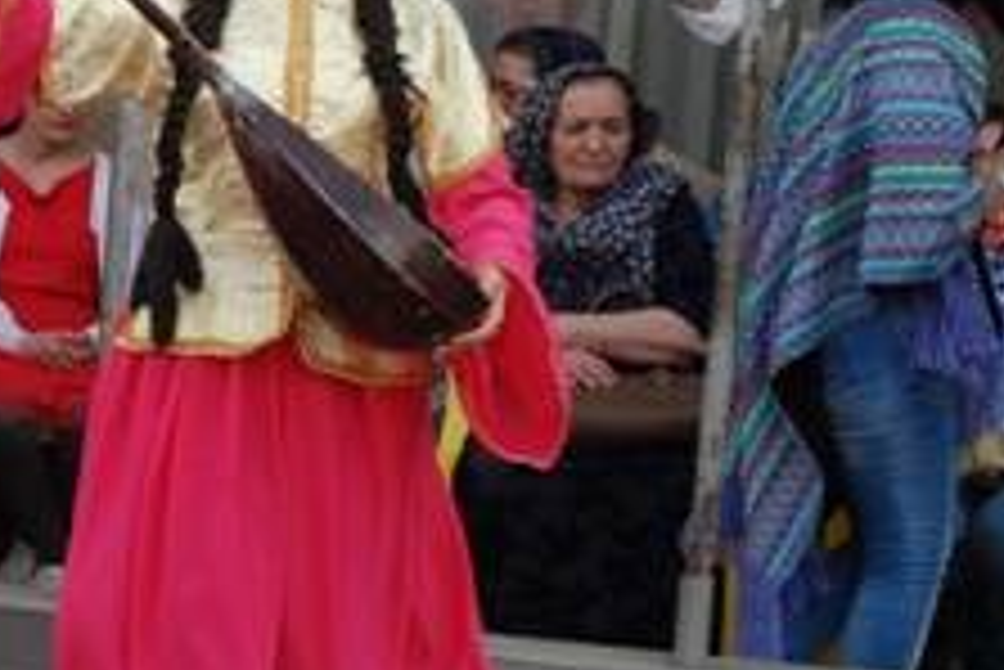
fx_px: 6251
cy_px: 360
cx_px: -288
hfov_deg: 9.0
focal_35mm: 224
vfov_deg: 6.1
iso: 400
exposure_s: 1/250
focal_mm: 52
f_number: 8
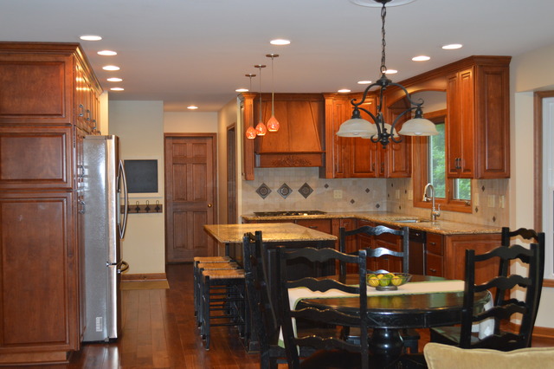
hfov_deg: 43.6
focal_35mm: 45
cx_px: 277
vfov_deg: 29.8
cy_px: 184
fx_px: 692
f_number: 4.5
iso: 1000
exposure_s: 1/60
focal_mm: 30
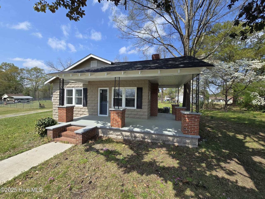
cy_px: 100
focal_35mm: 13
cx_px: 132
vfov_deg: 89.9
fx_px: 100
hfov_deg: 106.2
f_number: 2.2
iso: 50
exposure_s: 1/1941
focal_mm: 2.2
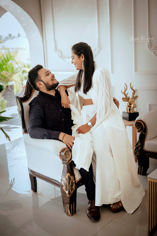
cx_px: 78
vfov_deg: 39.6
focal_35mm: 50
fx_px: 327
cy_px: 118
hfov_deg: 27.0
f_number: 2.8
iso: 500
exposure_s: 1/400
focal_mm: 50
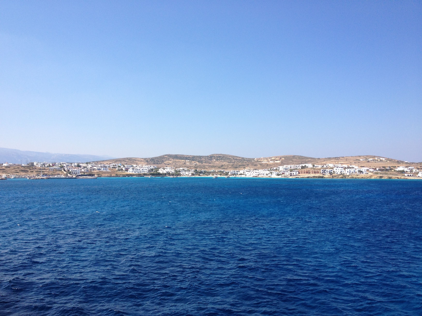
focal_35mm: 35
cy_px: 158
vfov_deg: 40.7
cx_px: 211
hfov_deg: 52.6
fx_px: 427
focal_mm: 4.28
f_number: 2.4
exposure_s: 1/1672
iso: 50
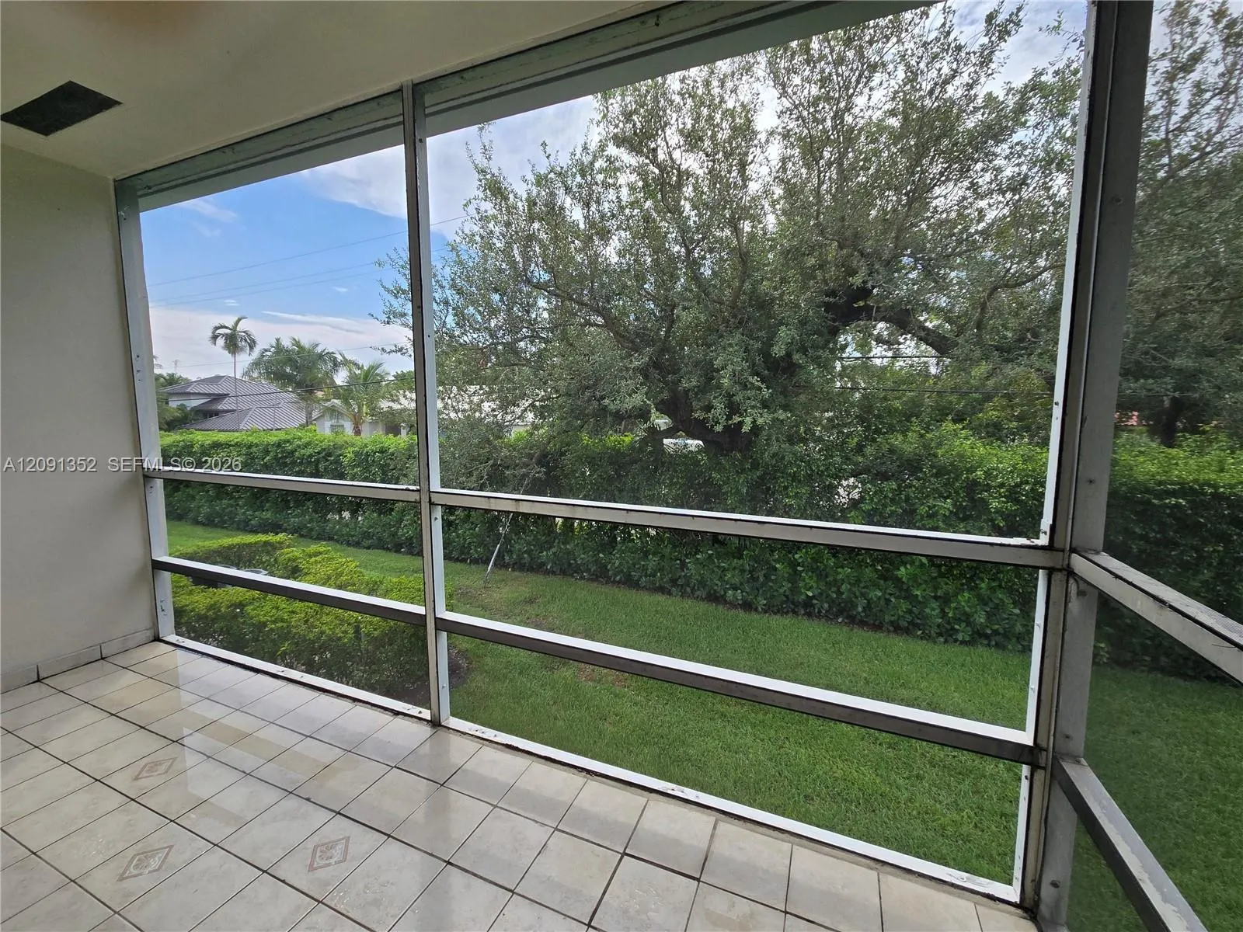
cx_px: 622
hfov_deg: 106.2
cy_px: 466
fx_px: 467
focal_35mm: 13
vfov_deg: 89.9
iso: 50
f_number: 2.2
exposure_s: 1/843
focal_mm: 2.2
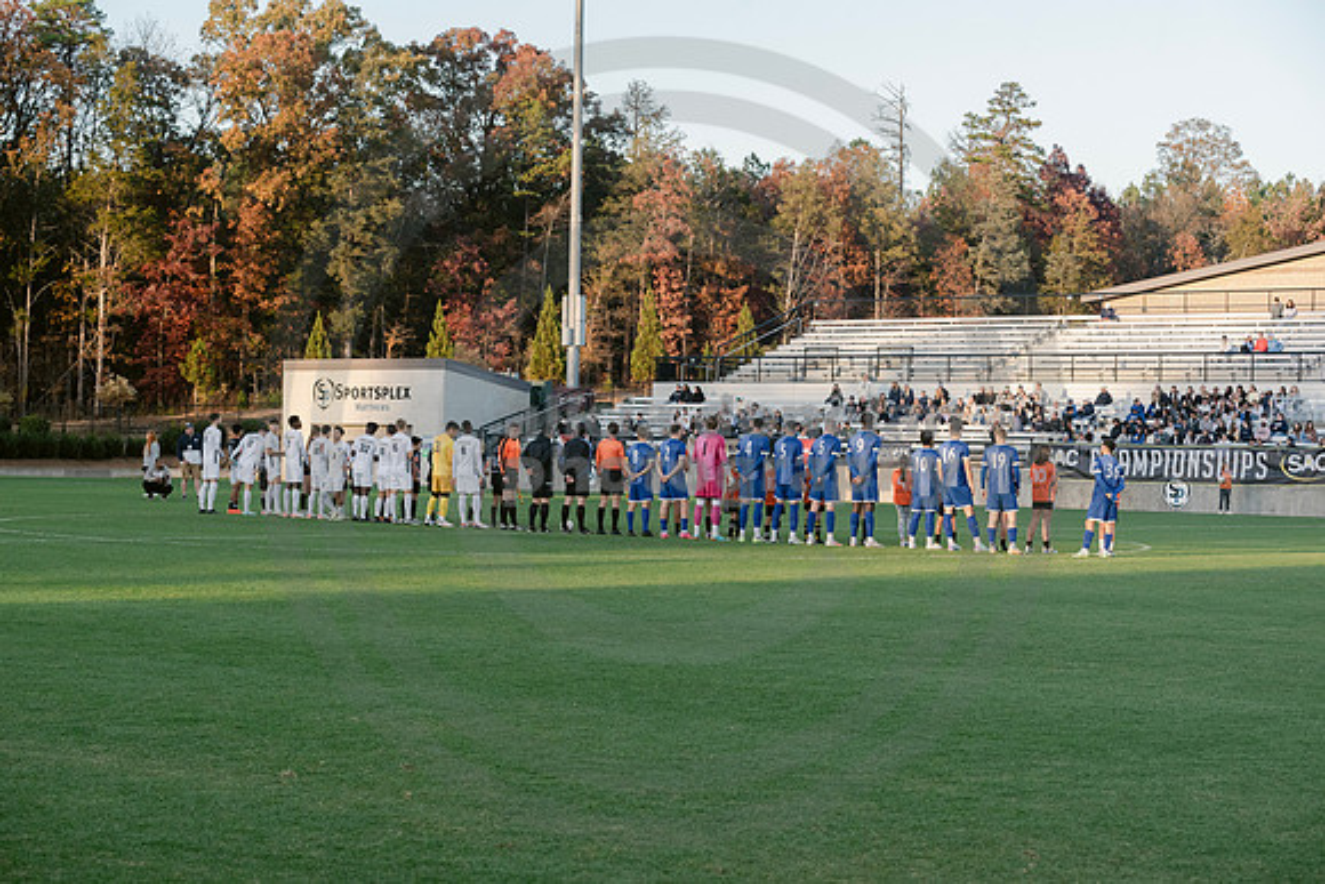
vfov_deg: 19.5
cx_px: 662
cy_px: 442
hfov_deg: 28.8
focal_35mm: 70
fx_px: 2577
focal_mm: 70
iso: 1250
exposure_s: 1/1000
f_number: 6.3
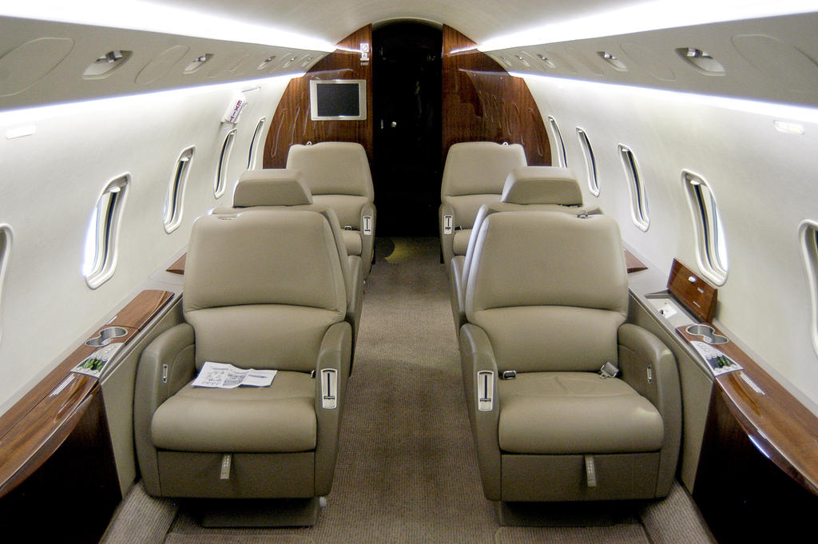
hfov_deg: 59.5
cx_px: 409
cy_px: 272
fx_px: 715
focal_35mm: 32
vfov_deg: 41.6
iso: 800
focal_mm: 21
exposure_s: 1/15
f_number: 3.8
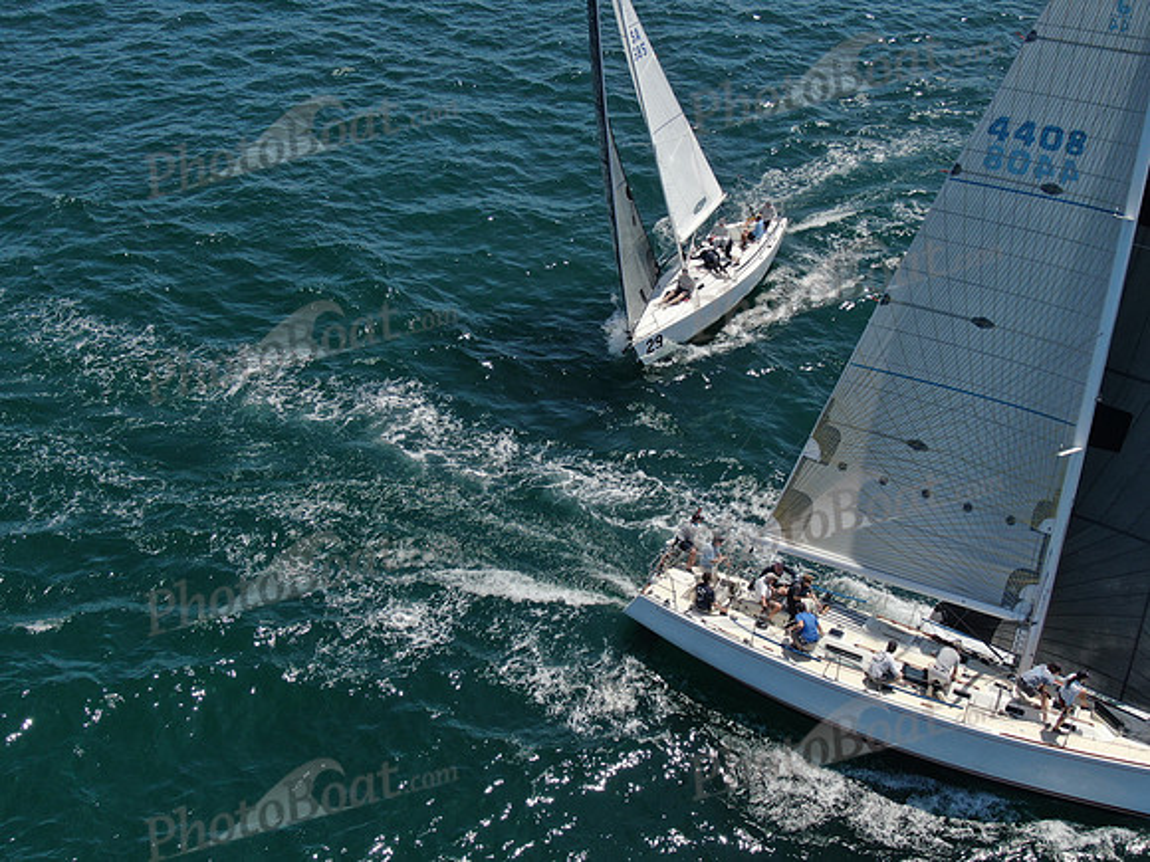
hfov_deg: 43.9
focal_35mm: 43
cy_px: 431
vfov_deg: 33.6
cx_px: 575
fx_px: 1429
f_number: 3.6
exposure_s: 1/1000
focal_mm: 7.39
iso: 100
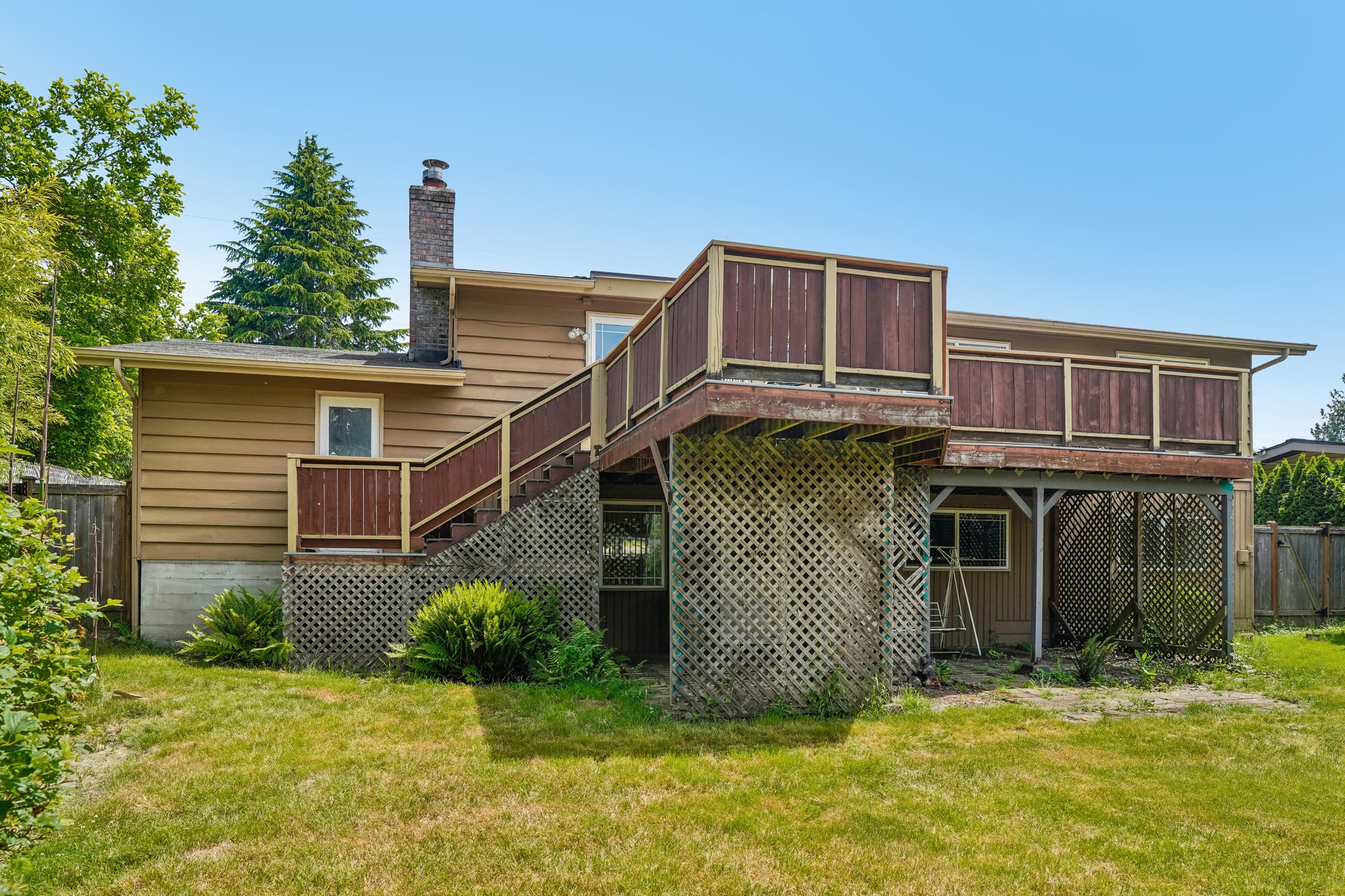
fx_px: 897
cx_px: 672
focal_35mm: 24
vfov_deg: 53.1
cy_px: 448
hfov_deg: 73.7
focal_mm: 24
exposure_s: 1/400
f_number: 8
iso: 400
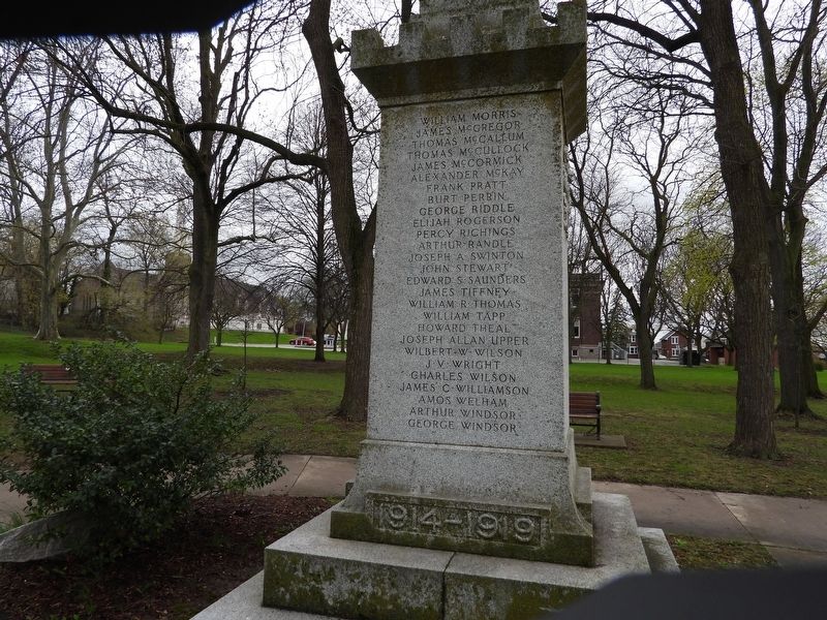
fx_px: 573
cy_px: 310
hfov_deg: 71.6
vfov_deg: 56.8
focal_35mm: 24
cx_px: 414
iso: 100
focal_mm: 4.3
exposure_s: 1/500
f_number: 2.8
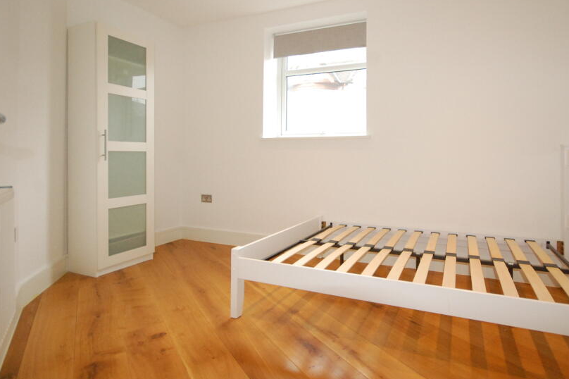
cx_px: 334
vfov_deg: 64.1
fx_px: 300
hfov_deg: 86.1
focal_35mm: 19
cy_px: 156
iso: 1600
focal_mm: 10
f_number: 5
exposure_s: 1/250
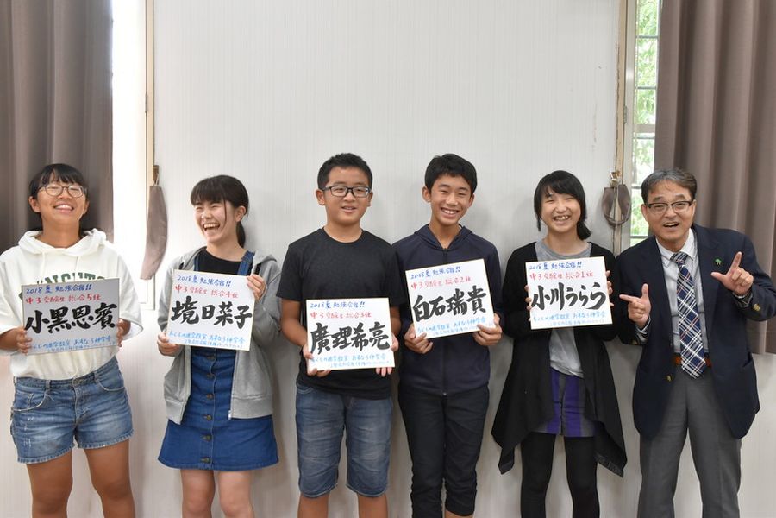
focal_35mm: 33
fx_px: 711
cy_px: 259
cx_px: 388
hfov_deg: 57.2
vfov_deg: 40.0
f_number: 5.6
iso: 800
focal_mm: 22
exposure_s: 1/80
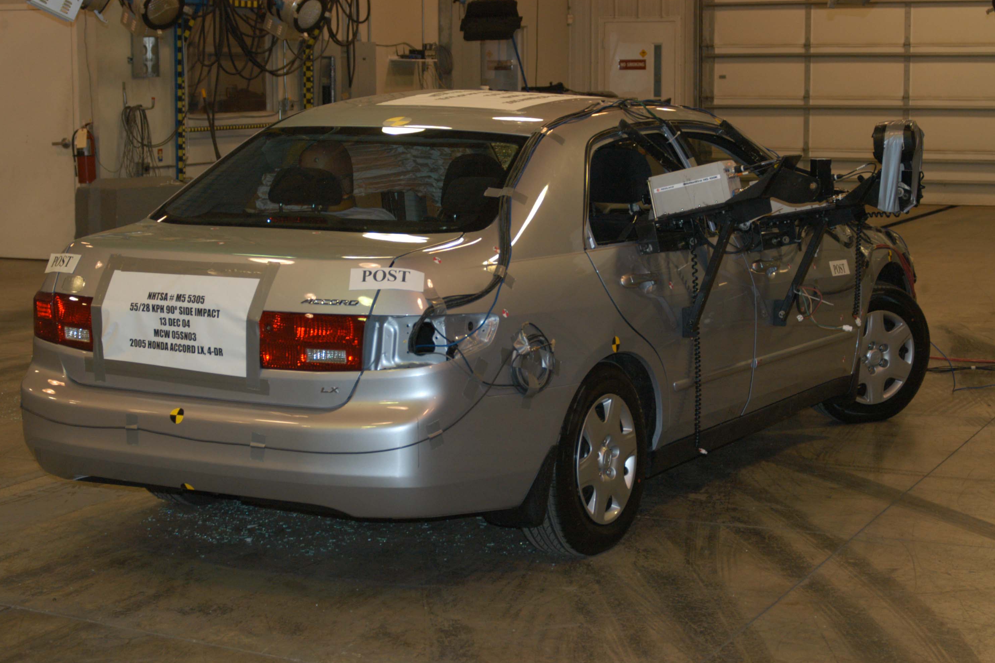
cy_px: 331
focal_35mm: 76
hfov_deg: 26.7
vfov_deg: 17.9
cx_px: 496
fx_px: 2100
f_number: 5.6
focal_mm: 50
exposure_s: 1/60
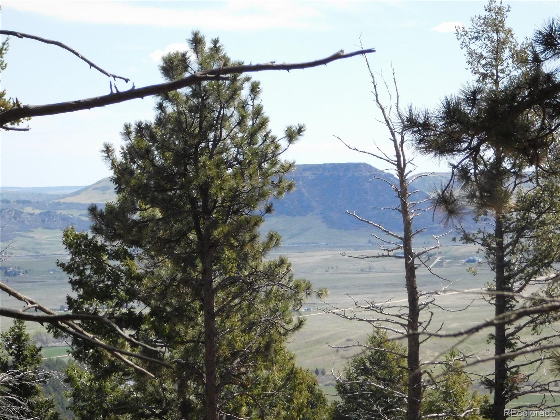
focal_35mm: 170
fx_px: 2750
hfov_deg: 11.6
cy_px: 210
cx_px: 280
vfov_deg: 8.7
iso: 800
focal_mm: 30.1
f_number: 10.6
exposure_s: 1/640
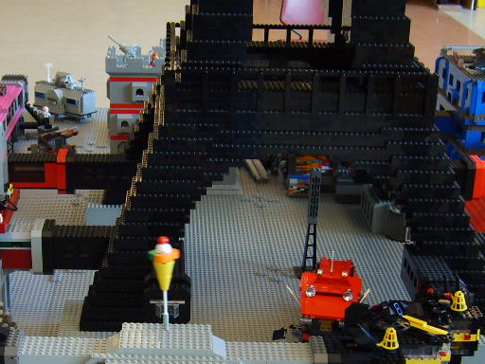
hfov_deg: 27.6
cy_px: 296
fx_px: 981
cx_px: 166
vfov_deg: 20.7
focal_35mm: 70
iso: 100
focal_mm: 5.8
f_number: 2.8
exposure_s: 1/30
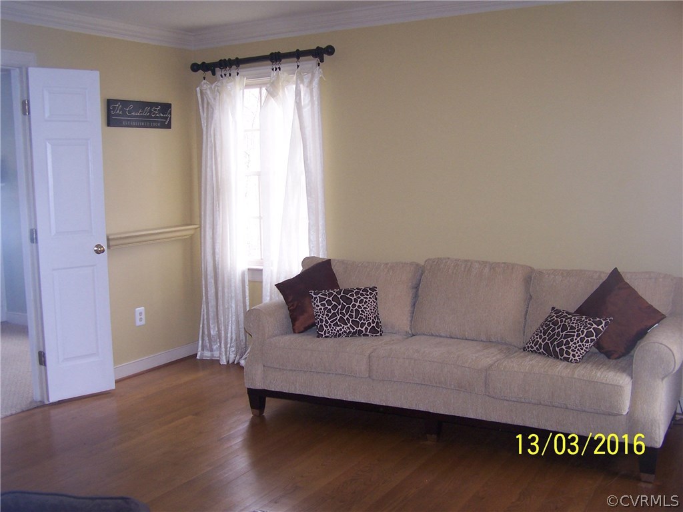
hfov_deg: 49.0
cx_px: 342
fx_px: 750
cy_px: 256
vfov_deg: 37.7
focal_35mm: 38
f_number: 2.8
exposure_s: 1/60
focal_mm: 6.3
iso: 140
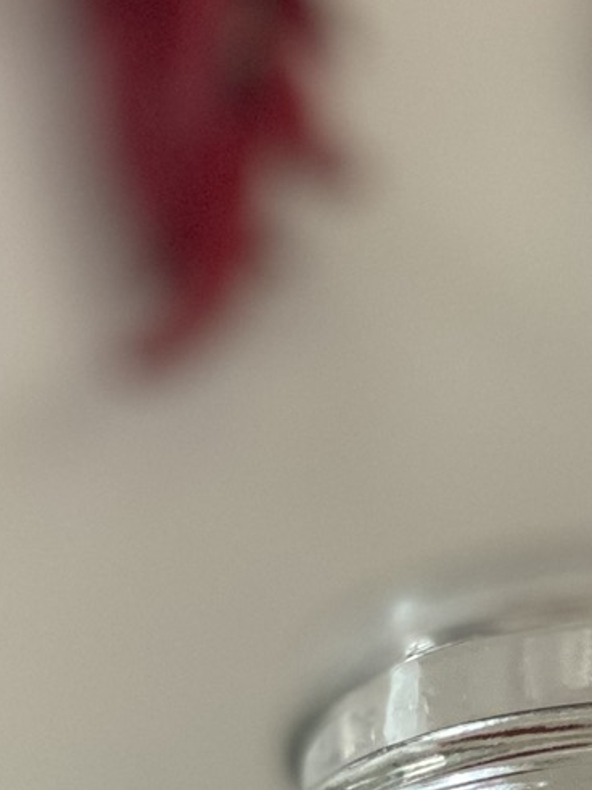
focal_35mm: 212
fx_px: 4836
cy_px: 740
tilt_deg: +22.6
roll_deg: +0.1
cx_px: 724
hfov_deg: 7.0
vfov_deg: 9.3
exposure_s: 1/40
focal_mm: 6
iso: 250
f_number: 2
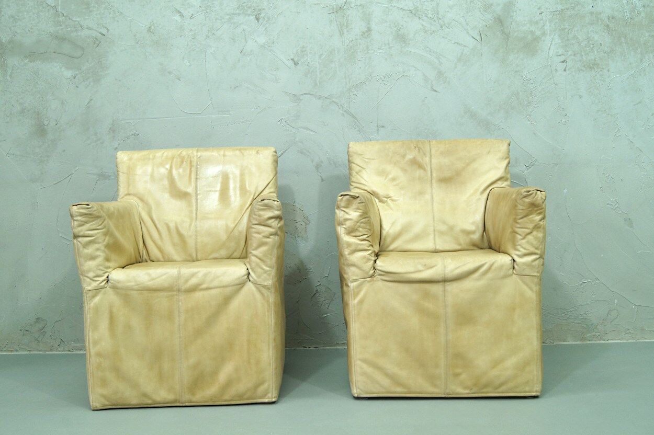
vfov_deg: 34.2
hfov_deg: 49.6
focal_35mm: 39
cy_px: 218
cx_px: 327
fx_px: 708
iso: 400
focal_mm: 26
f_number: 8
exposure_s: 1/10
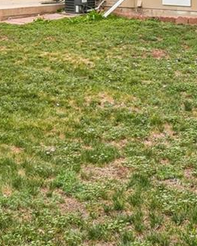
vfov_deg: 21.2
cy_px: -120
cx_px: 68
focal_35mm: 76
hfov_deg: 20.0
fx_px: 556
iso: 100
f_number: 8
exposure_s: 1/250
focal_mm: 11
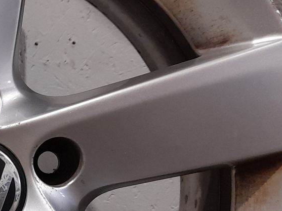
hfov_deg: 20.0
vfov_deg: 15.9
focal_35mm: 92
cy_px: 186
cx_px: -54
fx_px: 749
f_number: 2
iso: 200
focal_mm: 4.6
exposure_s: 1/50
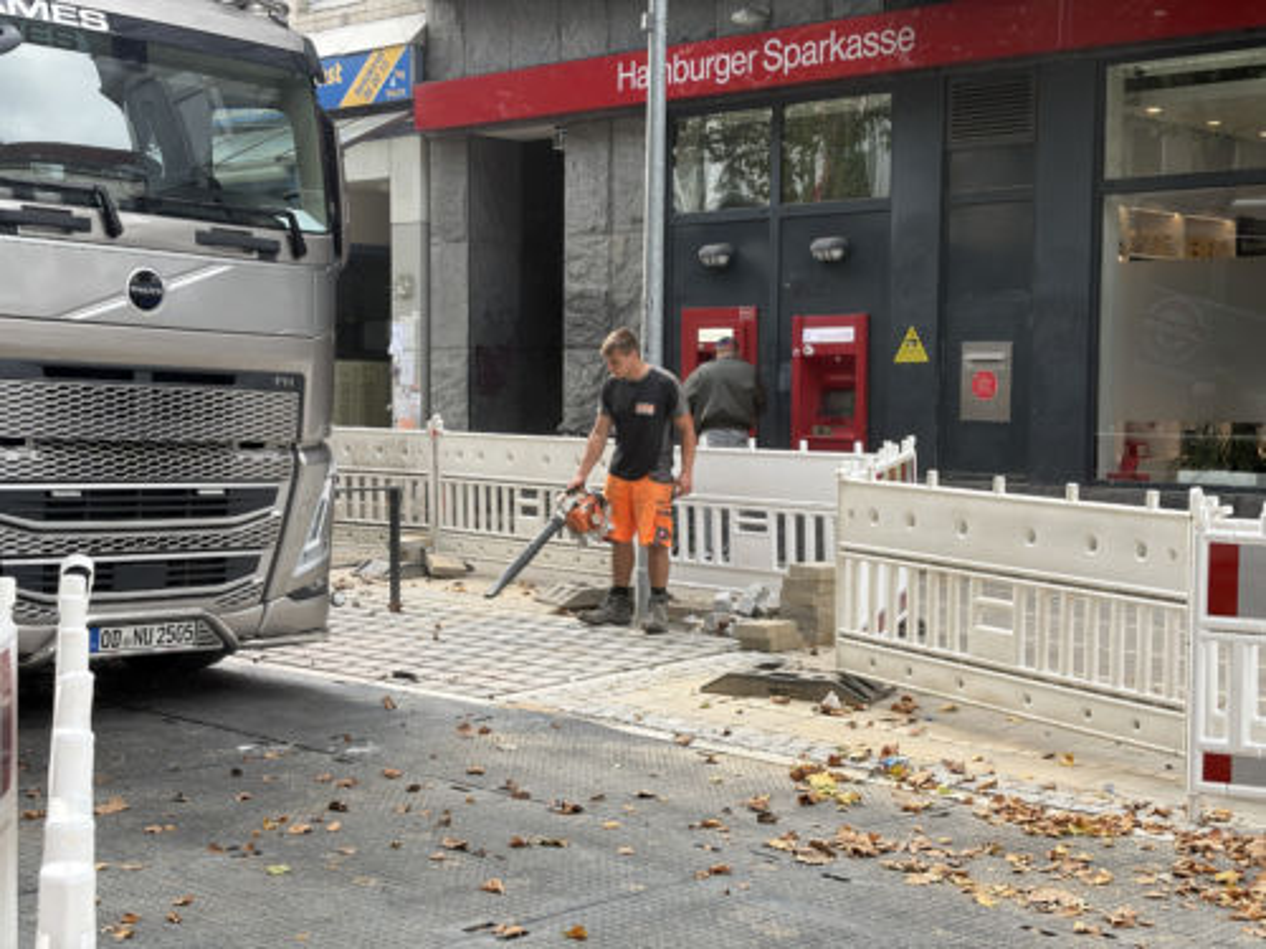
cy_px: 474
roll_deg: -1.6
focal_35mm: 52
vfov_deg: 28.0
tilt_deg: -2.4
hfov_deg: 36.8
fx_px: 1902
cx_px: 633
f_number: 1.6
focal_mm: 5.96
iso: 32
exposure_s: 1/377
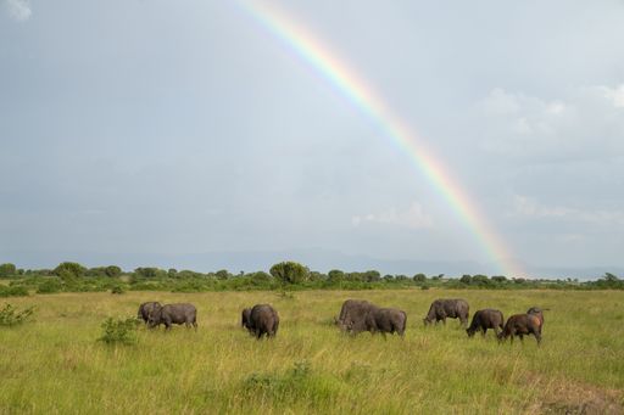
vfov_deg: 20.9
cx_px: 312
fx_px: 1126
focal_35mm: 65
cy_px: 208
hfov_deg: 31.0
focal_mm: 65
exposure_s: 1/1250
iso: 400
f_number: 6.3
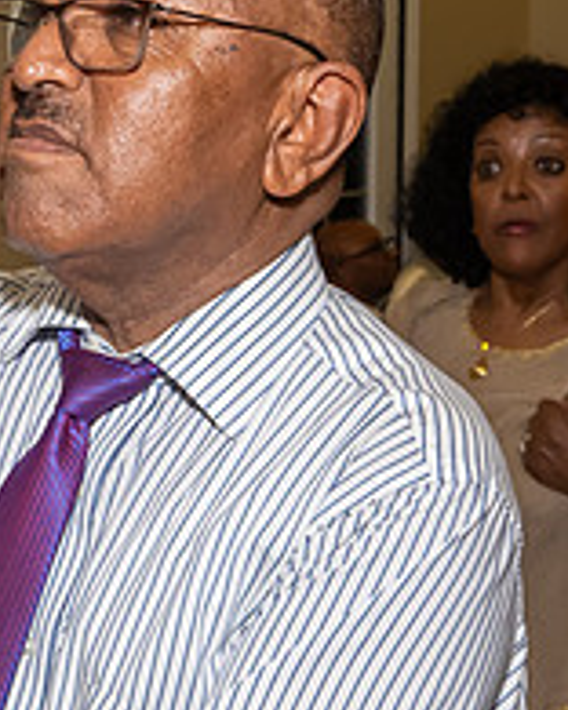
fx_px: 2206
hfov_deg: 14.2
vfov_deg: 18.2
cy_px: 529
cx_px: -122
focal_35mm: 105
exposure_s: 1/250
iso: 1250
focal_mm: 19
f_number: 7.1
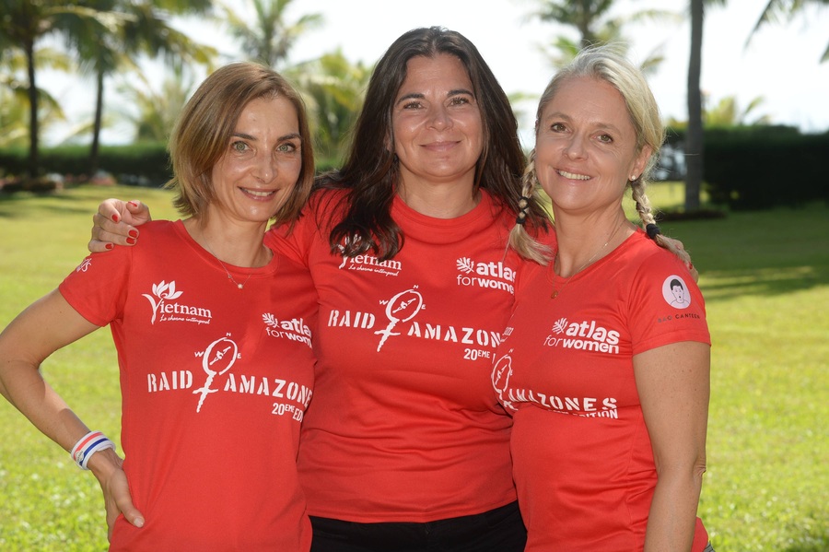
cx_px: 414
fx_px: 2416
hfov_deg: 19.5
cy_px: 276
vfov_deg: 13.0
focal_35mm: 105
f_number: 9
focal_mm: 105
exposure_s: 1/200
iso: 200
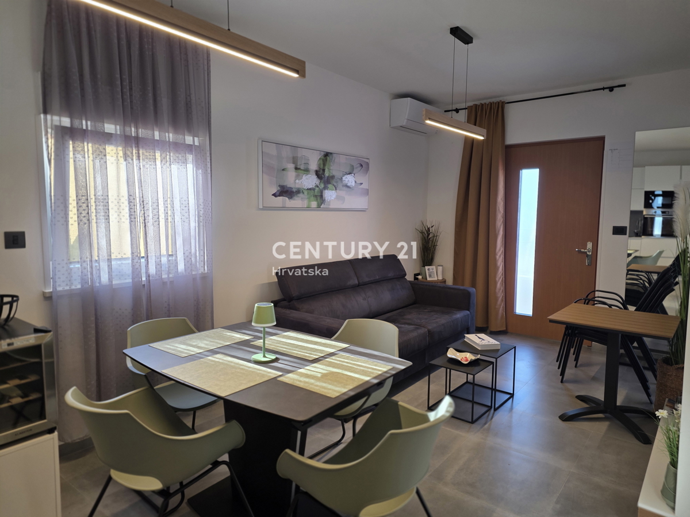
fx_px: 458
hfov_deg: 73.9
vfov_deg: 58.9
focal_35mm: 23
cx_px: 345
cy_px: 258
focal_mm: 6.25
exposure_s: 1/100
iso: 80
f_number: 1.7
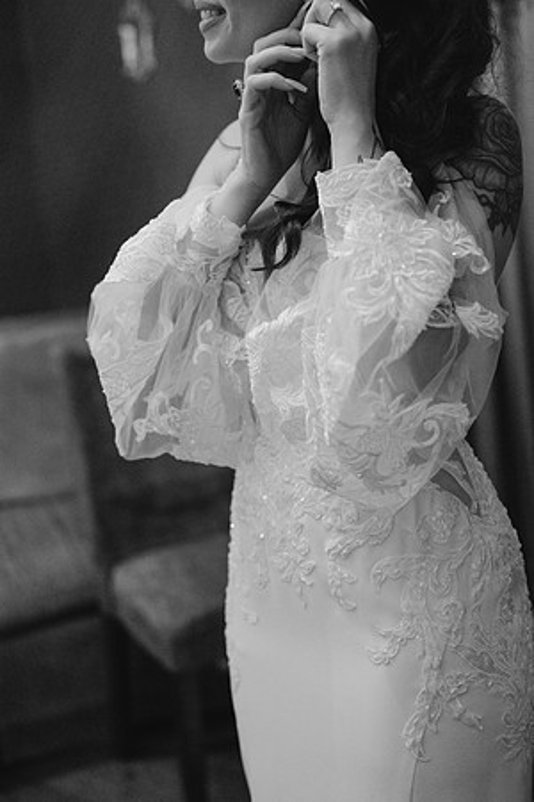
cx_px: 267
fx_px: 1112
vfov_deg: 39.6
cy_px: 401
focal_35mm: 50
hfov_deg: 27.0
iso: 12800
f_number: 2.8
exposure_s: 1/125
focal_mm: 50
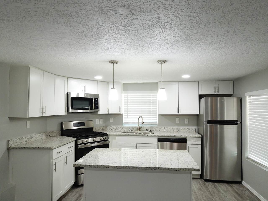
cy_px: 100
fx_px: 201
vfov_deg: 53.1
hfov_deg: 67.3
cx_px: 134
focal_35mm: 26
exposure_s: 1/25
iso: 233
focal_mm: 4.73
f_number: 2.2
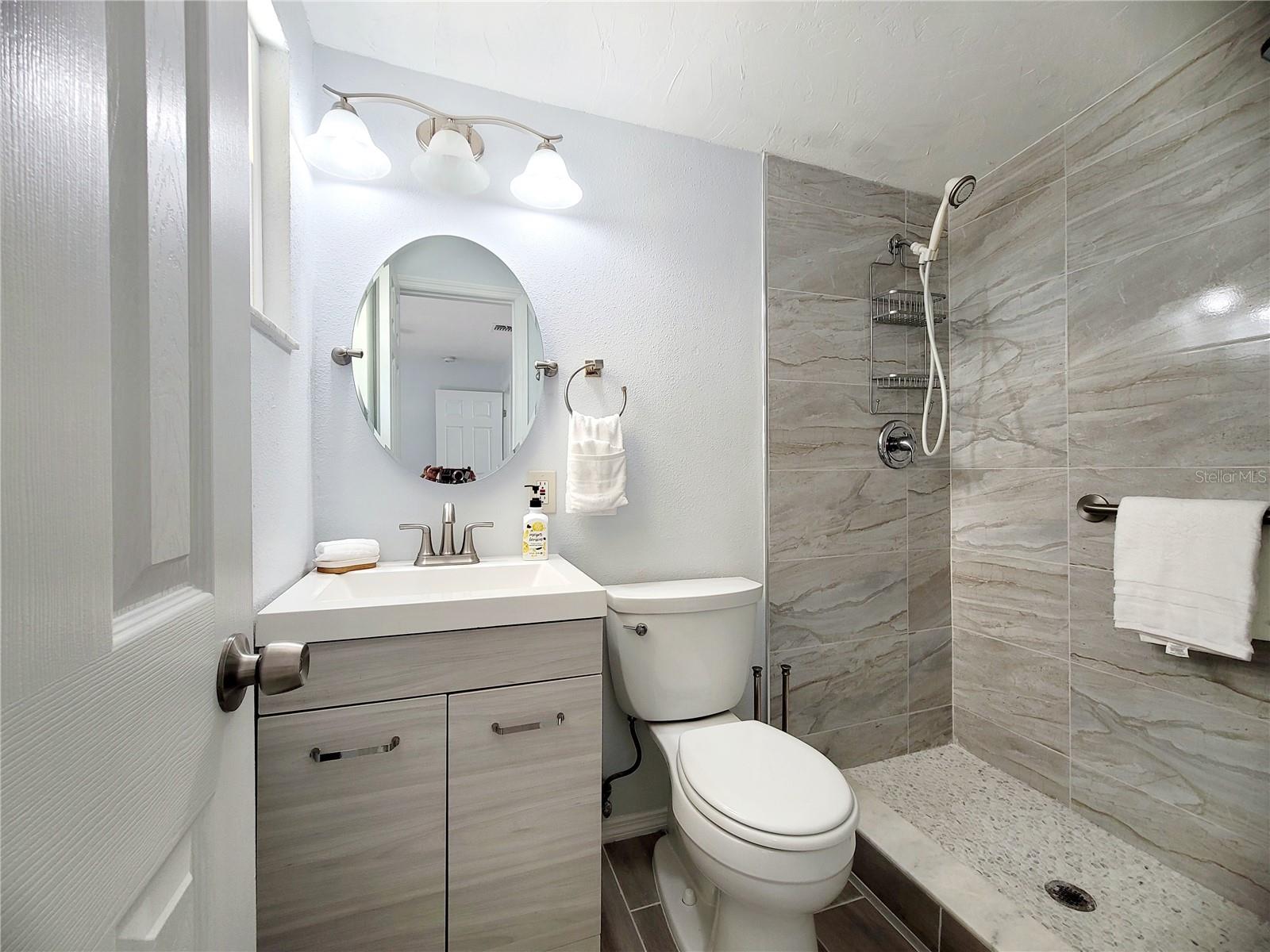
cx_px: 635
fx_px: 477
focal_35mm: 13
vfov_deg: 89.9
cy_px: 476
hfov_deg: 106.2
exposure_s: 1/60.2
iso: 80
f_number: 2.2
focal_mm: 2.2
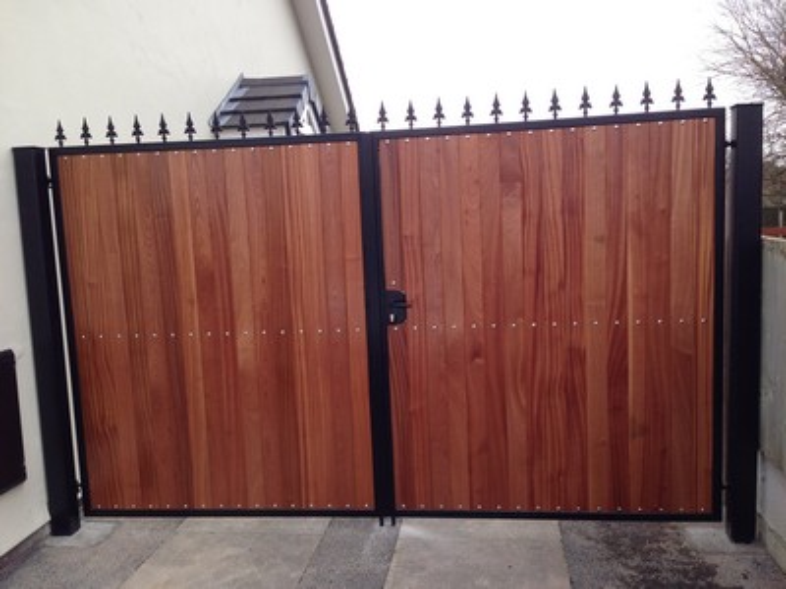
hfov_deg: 55.4
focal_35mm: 33
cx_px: 393
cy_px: 294
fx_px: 749
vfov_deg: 42.9
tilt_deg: -6.7
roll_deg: +1.4
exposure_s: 1/120
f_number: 2.4
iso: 50
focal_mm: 4.12
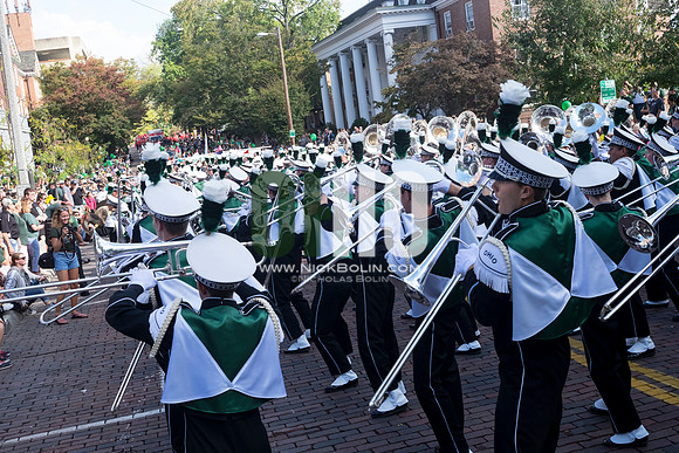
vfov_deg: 32.6
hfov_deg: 47.4
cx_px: 340
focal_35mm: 41
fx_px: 773
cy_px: 226
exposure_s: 1/200
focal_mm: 27
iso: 400
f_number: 7.1
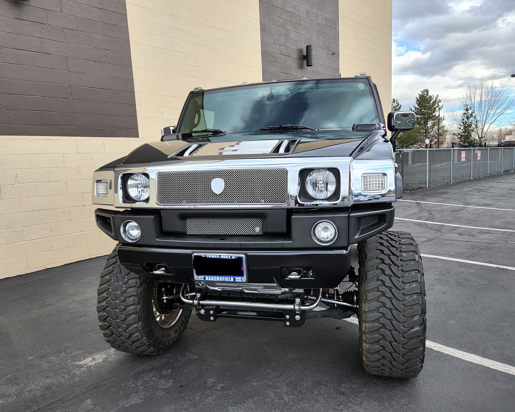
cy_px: 206
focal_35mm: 24
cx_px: 265
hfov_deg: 70.3
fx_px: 366
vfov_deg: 58.8
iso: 20
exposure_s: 1/488
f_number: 1.8
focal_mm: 5.4
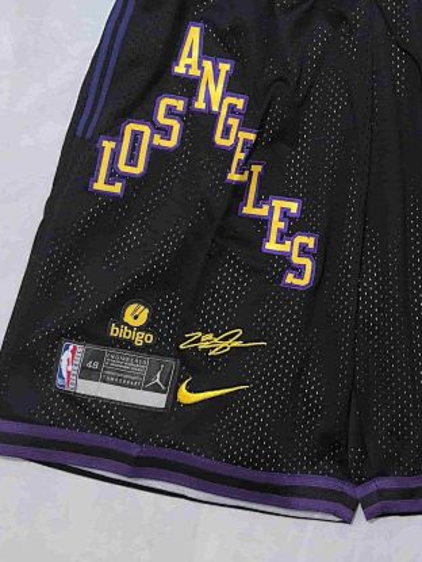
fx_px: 844
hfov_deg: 27.2
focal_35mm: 52
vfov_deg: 35.8
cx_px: 373
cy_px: 130
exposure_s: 1/33.3
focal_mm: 5.75
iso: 320
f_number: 2
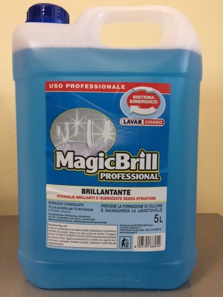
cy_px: 148
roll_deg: +0.8
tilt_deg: -8.4
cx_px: 112
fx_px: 249
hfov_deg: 48.2
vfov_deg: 61.7
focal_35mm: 29
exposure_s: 1/33
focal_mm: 4.15
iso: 64
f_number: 2.2
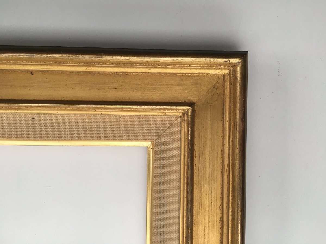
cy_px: 122
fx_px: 273
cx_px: 163
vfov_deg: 48.2
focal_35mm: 29
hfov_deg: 61.7
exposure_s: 1/33
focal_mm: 4.15
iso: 32
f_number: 2.2
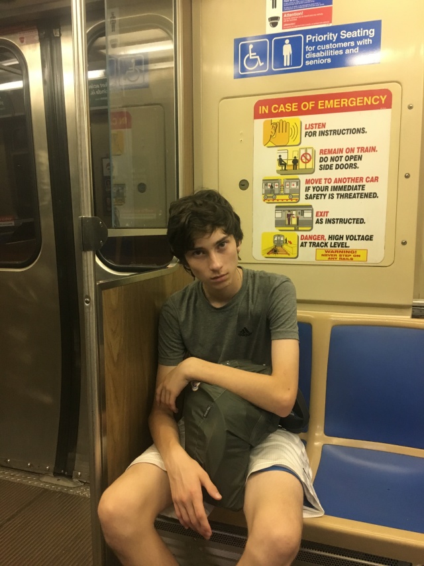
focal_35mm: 29
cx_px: 212
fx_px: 473
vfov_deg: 61.7
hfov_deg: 48.2
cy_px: 283
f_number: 2.2
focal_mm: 4.15
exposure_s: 1/30
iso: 160
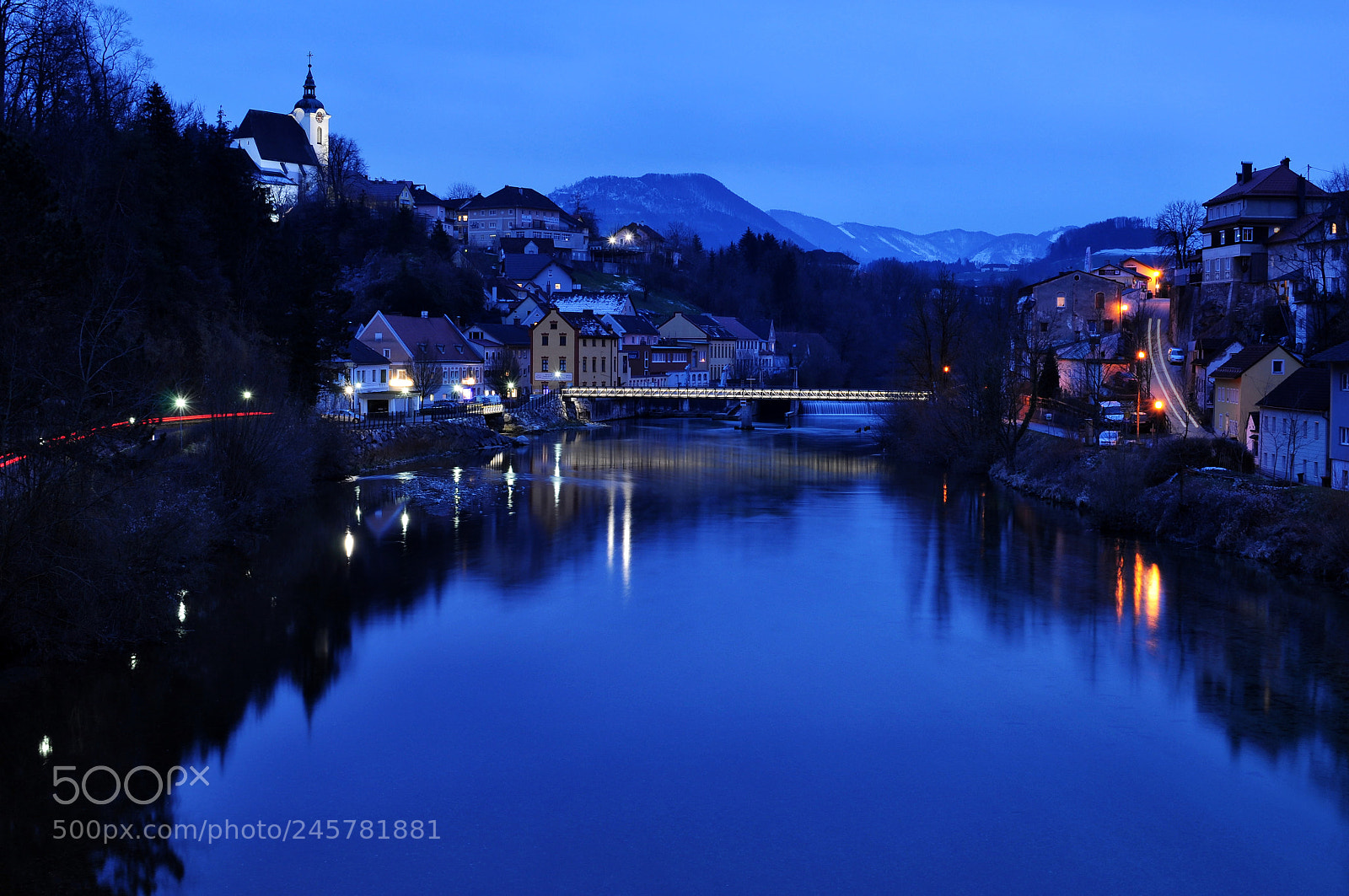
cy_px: 448
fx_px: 1965
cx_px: 674
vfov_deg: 25.7
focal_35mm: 52
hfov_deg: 37.9
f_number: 9
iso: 200
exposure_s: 6
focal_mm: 35
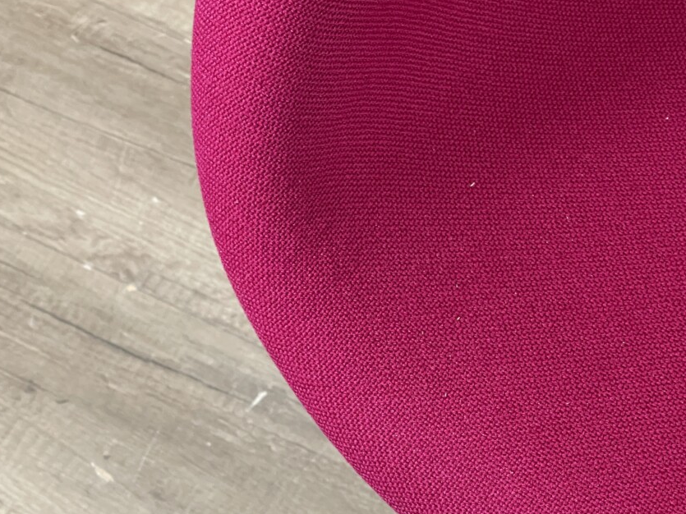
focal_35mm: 92
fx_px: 1823
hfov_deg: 21.3
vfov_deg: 16.0
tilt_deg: -65.2
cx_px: 418
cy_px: 353
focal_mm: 7.5
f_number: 2.2
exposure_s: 1/50
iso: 320
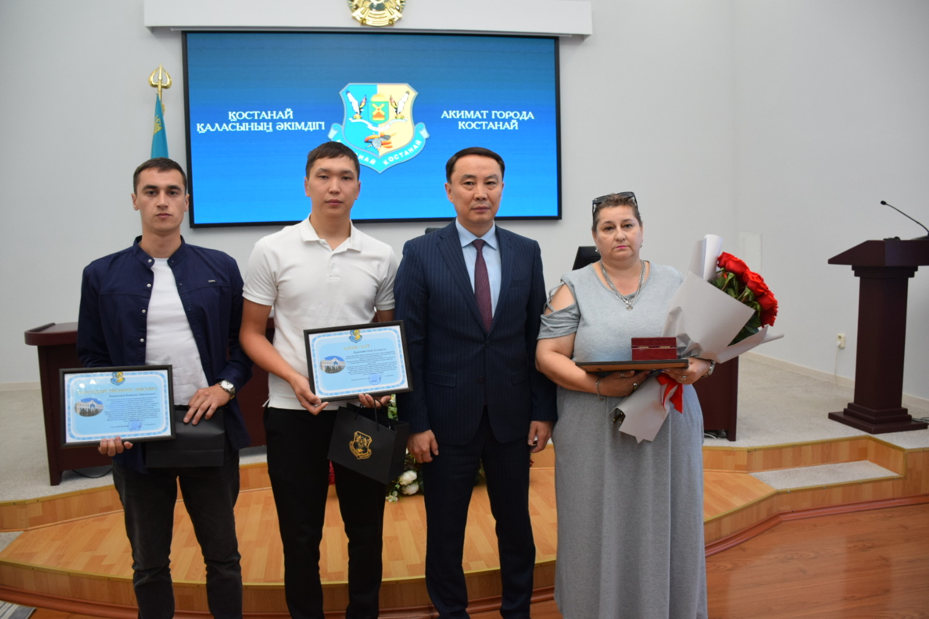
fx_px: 697
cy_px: 310
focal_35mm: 27
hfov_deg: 67.4
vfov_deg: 47.9
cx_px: 464
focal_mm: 18
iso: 800
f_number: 4.5
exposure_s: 1/80
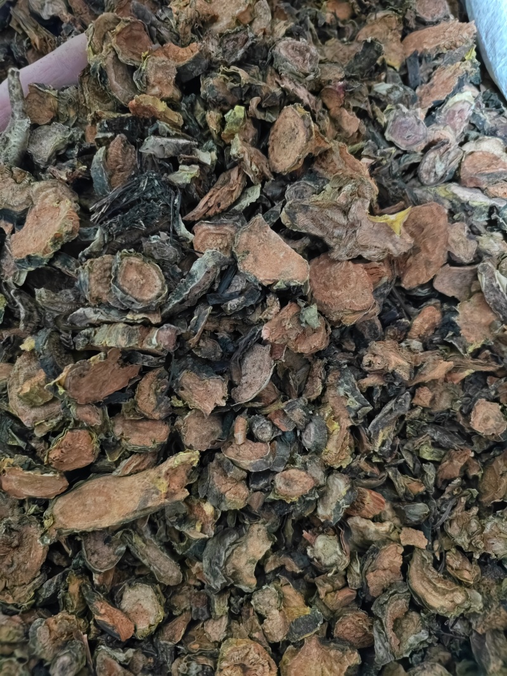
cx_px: 254
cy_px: 338
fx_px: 449
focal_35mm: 23
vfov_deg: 73.9
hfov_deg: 58.9
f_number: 1.88
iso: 23500
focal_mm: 5.56
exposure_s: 1/110
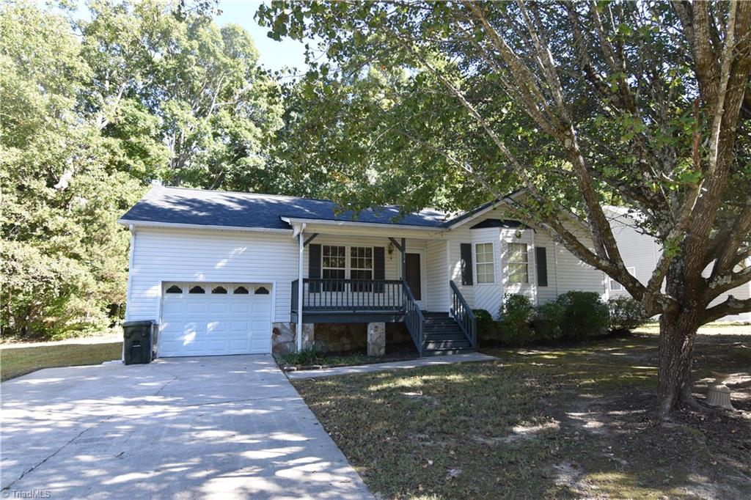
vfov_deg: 63.2
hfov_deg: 85.4
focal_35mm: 20
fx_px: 407
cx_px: 376
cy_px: 250
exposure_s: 1/250
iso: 400
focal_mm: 13
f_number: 5.6
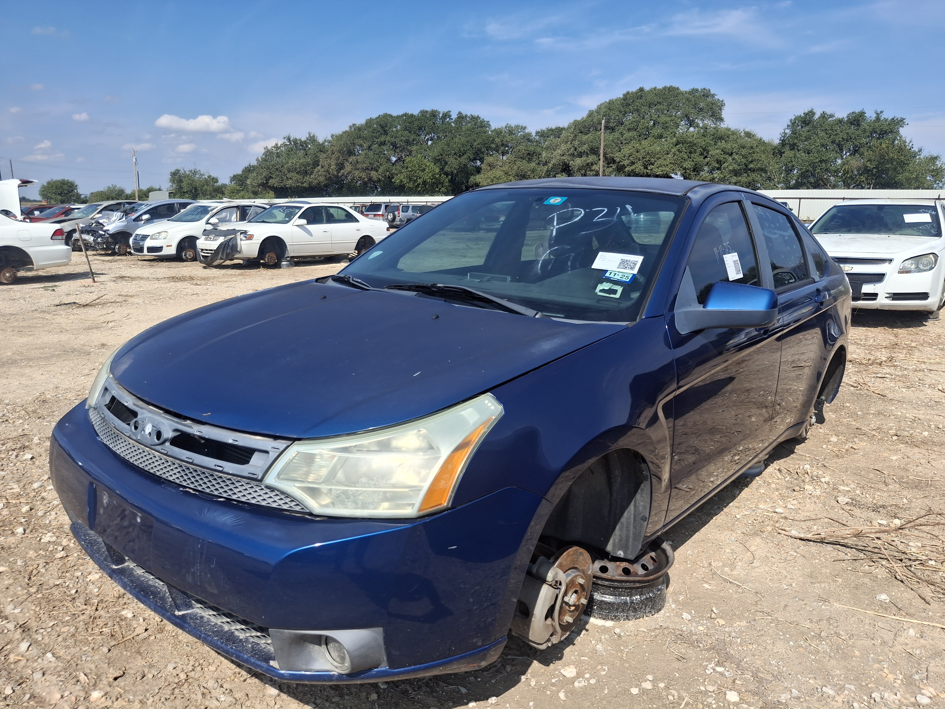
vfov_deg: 54.9
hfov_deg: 69.4
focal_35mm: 25
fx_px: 682
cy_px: 354
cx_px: 472
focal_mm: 4.69
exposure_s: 1/2088
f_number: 1.8
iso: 32
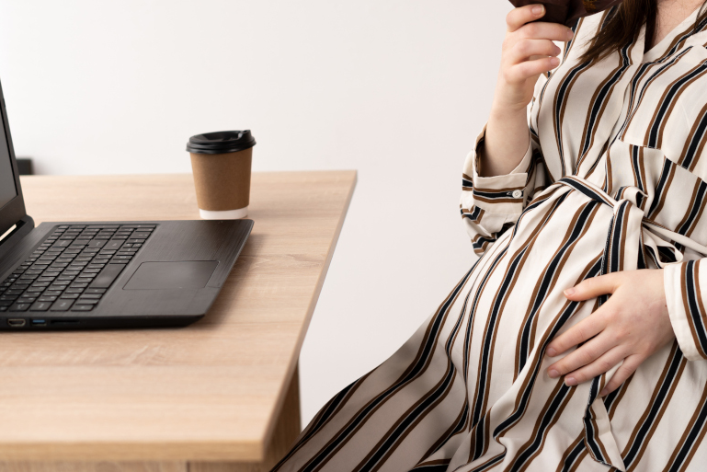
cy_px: 115
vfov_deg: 17.4
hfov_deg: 26.0
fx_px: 1532
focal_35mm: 78
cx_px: 373
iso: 100
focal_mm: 50
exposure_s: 1/125
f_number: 2.8
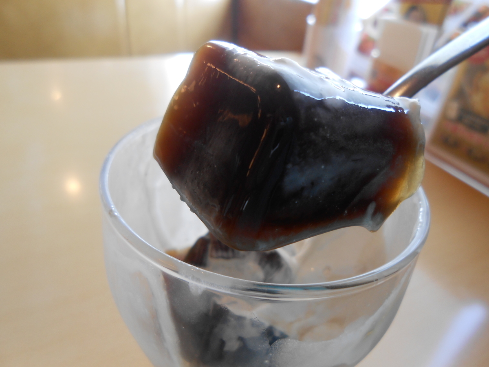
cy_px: 184
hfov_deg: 67.3
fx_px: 367
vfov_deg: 53.1
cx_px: 244
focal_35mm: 26
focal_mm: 4.6
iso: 125
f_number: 3.5
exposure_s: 1/30
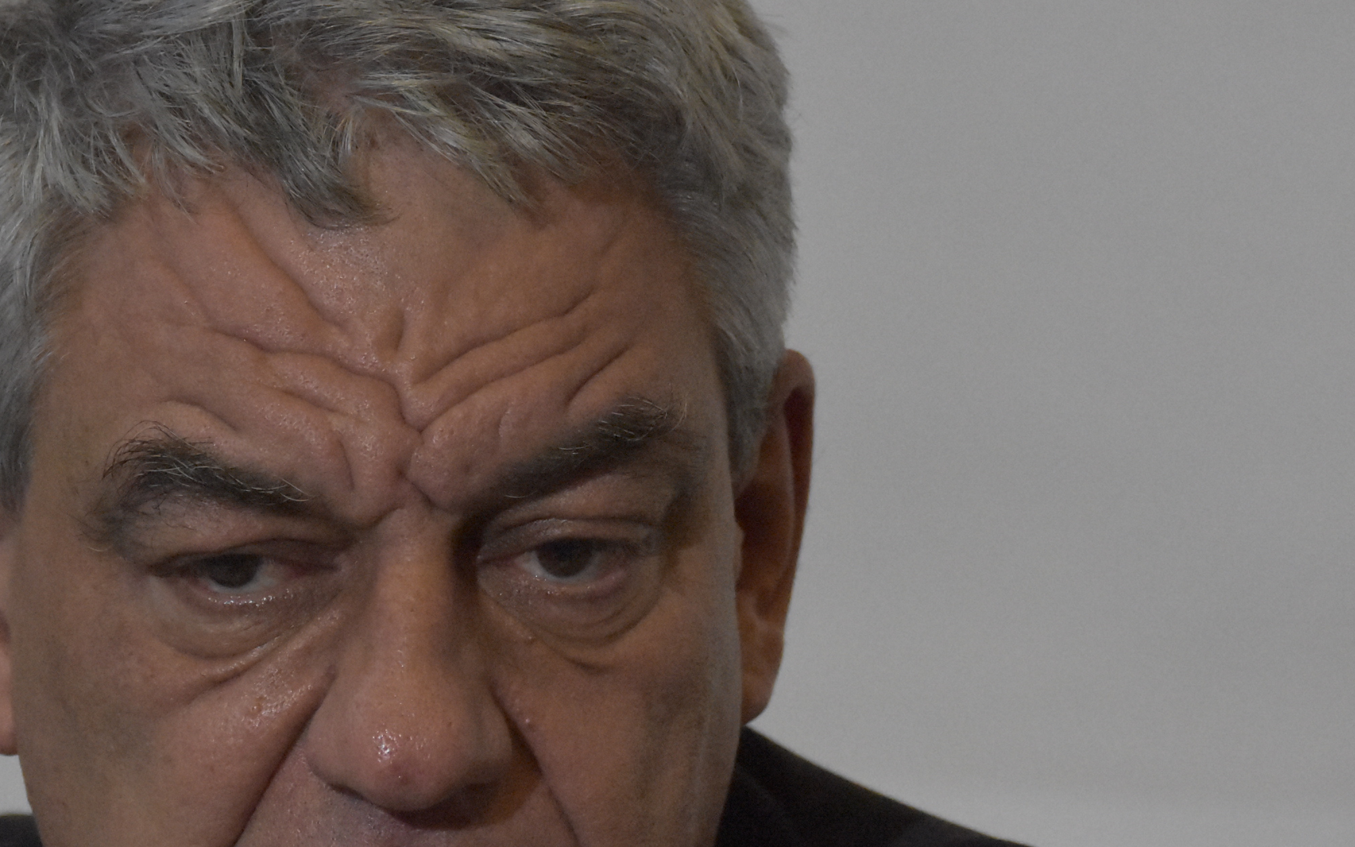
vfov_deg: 1.4
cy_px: 521
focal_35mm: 957
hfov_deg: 2.2
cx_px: 575
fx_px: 35343
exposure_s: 1/250
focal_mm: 420
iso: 11400
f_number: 6
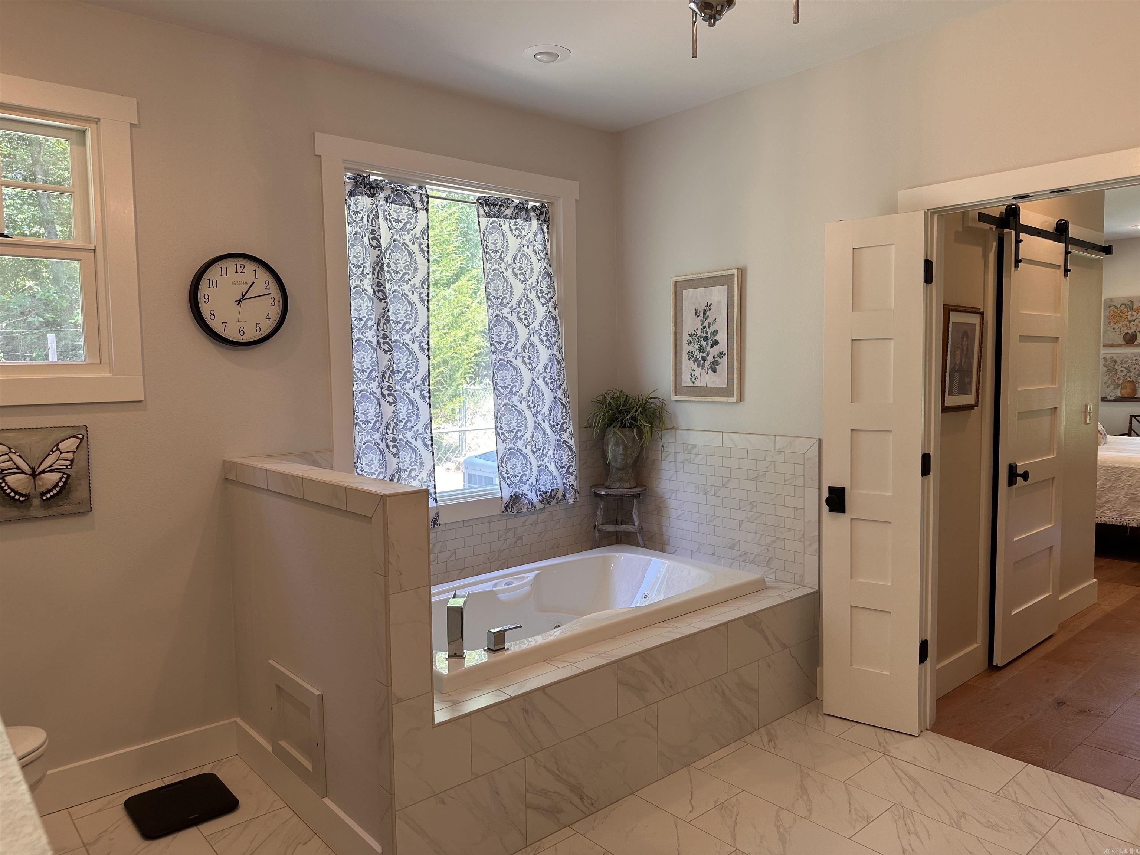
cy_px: 428
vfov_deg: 56.8
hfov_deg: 71.6
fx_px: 790
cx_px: 570
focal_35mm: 24
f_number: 1.78
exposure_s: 1/120
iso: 100
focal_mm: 6.86
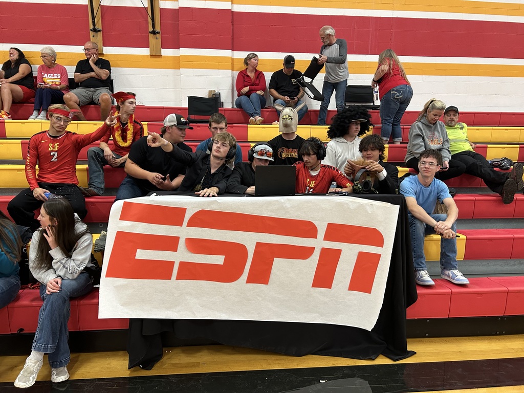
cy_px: 196
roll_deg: +0.2
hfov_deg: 67.3
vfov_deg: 53.1
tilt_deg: -9.3
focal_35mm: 26
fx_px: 394
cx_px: 262
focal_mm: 5.7
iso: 160
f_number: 1.5
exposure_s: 1/60
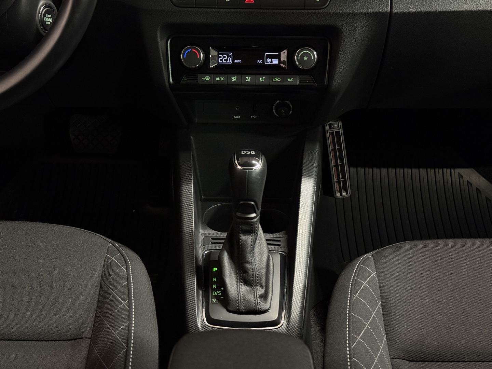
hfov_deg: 39.7
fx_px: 682
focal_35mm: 48
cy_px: 184
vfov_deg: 30.3
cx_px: 246
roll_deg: -1.1
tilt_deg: -33.2
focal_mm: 6.76
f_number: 1.78
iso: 400
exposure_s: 1/25
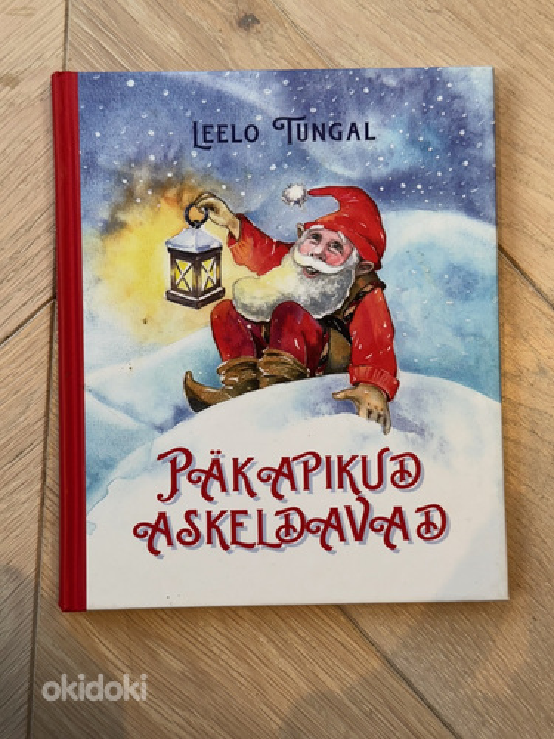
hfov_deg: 30.3
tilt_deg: -87.1
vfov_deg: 39.7
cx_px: 277
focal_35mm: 48
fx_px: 1024
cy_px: 370
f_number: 1.78
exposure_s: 1/100
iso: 50
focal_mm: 6.76
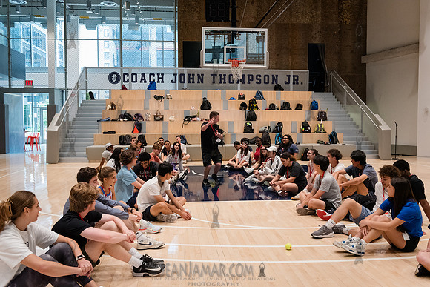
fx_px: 407
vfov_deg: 38.8
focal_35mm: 34
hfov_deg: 55.7
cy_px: 144
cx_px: 215
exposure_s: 1/500
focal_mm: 34
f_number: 4
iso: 5000
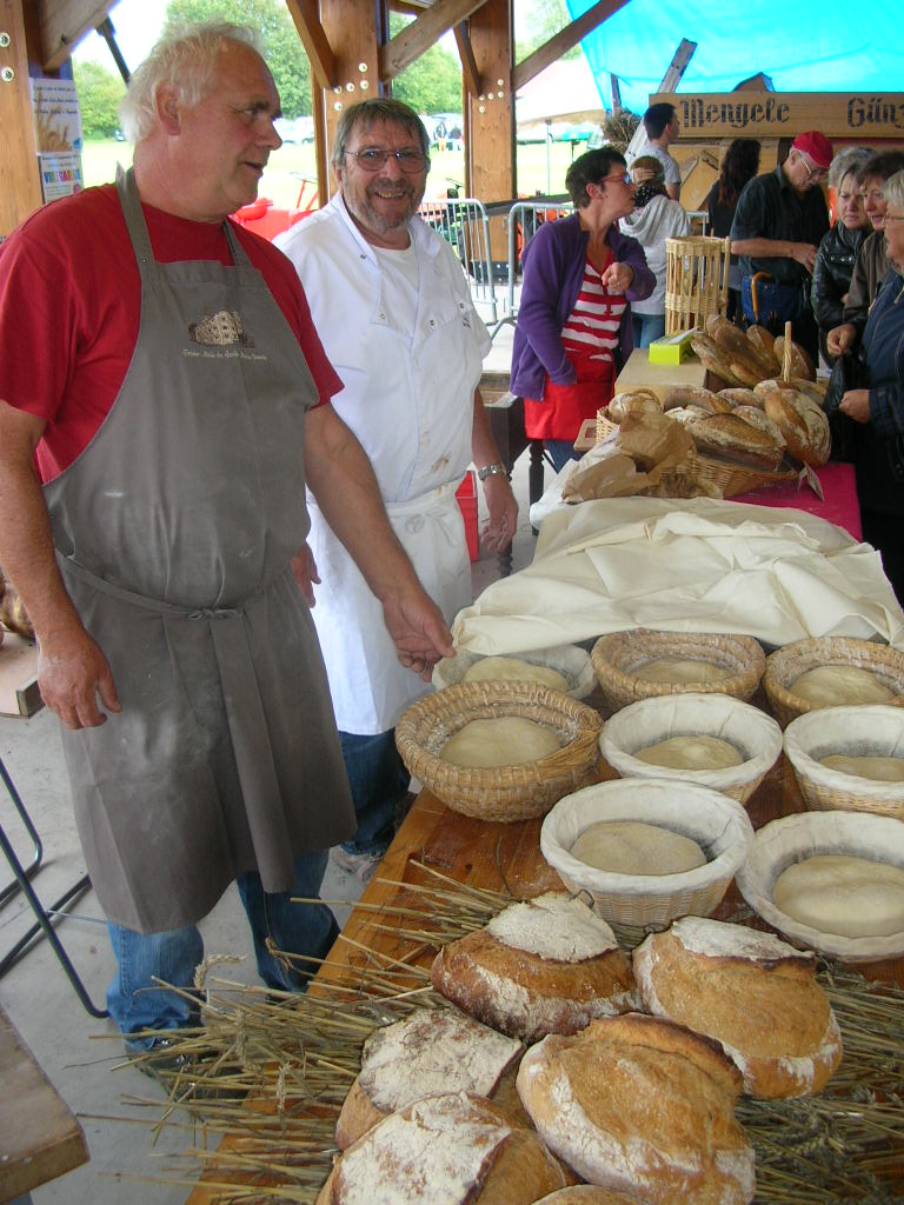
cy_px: 602
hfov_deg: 40.7
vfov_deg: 52.6
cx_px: 452
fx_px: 1219
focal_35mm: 35
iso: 50
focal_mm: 5.8
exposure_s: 1/30
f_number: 2.8
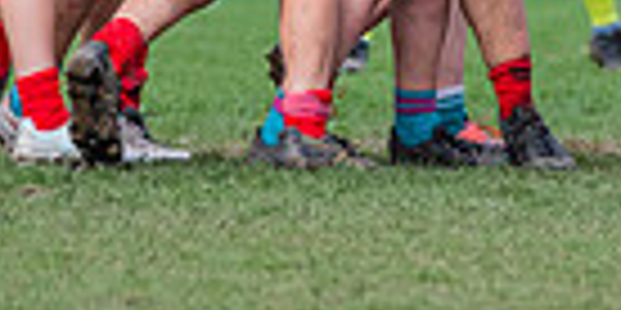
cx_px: 430
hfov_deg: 1.3
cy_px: -217
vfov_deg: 0.6
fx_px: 27791
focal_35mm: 1732
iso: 800
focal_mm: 360
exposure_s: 1/1600
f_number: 7.1
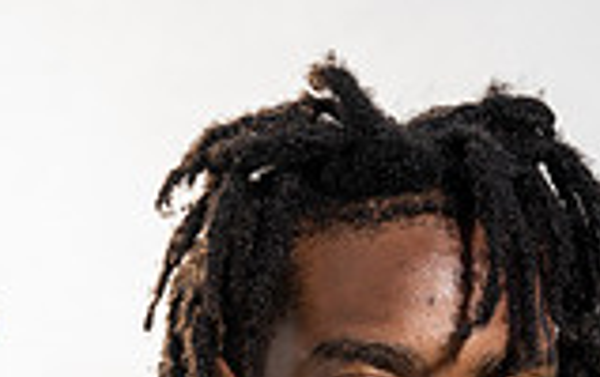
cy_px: 833
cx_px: 245
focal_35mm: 118
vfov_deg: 10.0
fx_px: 1933
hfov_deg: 17.6
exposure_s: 1/250
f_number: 6.3
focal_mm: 41
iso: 100
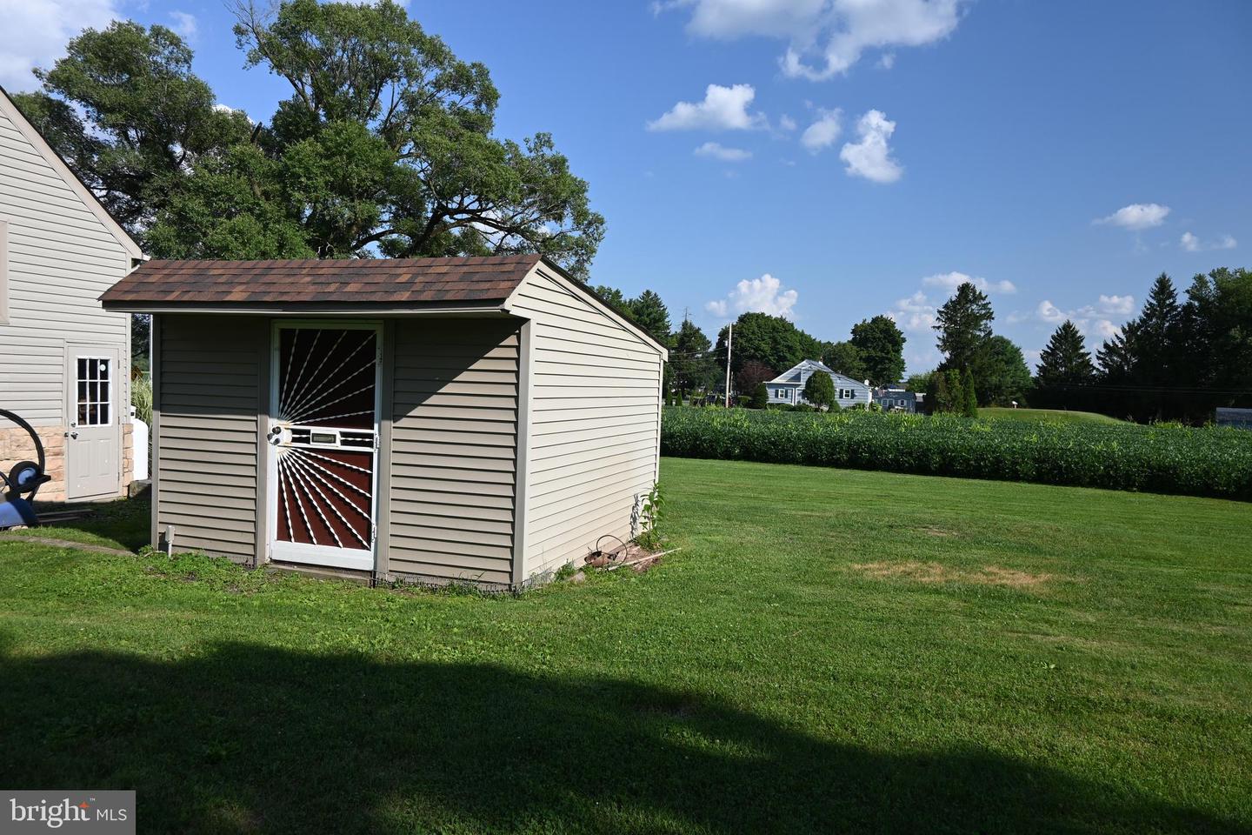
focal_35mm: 24
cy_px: 418
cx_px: 626
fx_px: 835
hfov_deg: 73.7
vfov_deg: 53.1
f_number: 5.6
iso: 110
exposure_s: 1/250
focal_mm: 16
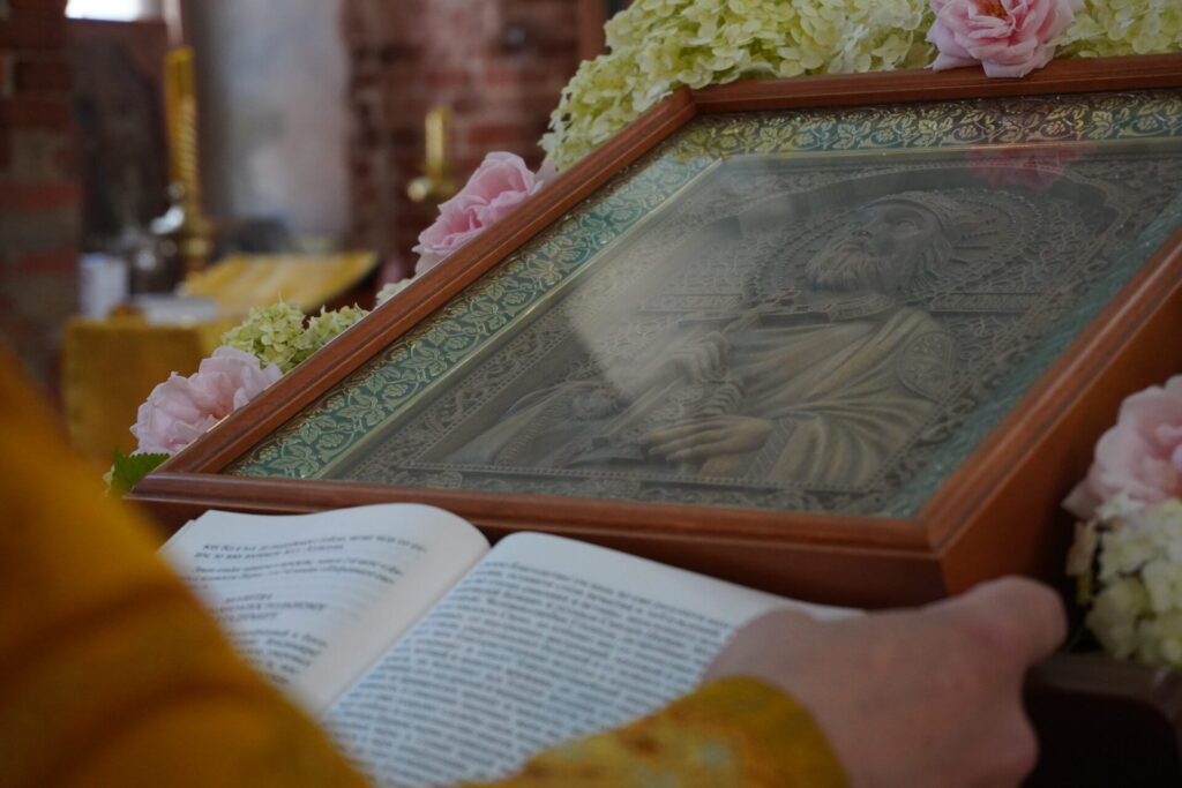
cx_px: 591
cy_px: 394
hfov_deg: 27.0
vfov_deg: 18.2
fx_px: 2463
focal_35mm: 75
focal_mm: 50
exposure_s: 1/125
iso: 2000
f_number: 5.6
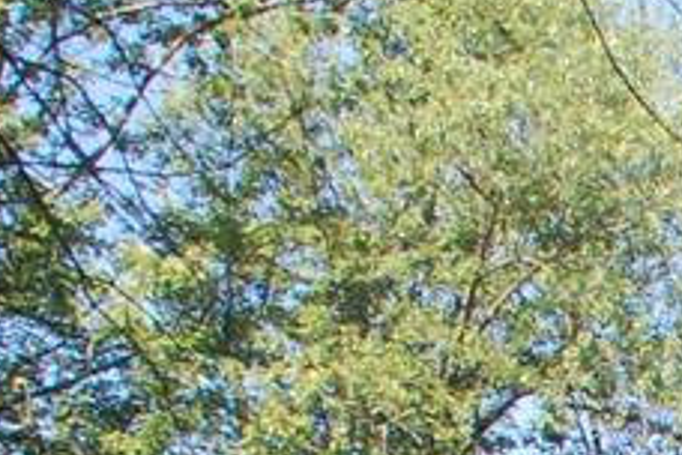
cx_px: 1630
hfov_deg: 8.9
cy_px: 1199
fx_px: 3940
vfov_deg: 6.2
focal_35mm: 208
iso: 200
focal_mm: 22
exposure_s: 1/200
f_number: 7.1
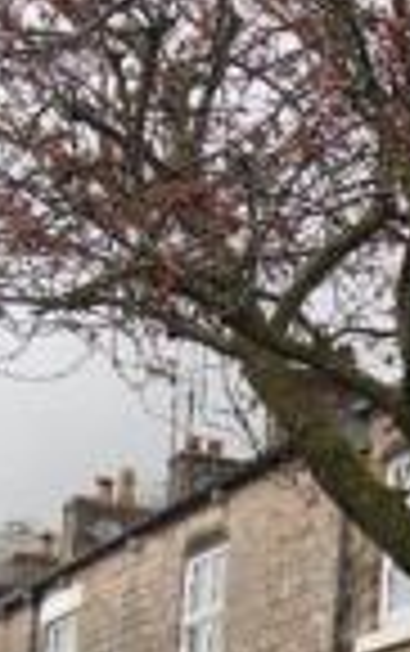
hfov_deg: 12.2
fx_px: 1841
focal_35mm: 103
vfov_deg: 19.3
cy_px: 713
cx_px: 588
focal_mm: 15
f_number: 5
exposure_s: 1/100
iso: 100
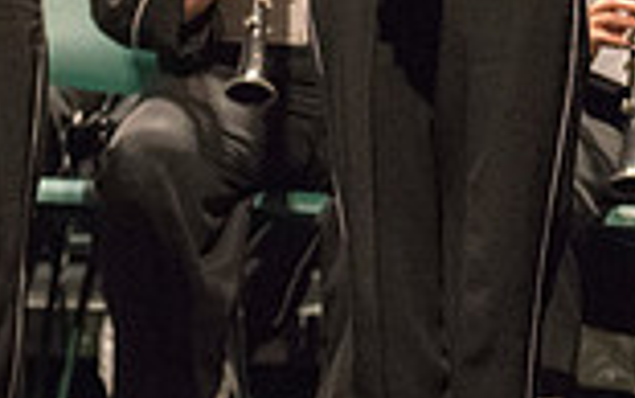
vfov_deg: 1.1
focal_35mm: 1146
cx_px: -410
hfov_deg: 1.8
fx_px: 19840
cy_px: -105
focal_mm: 300
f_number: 2.8
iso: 4000
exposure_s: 1/500
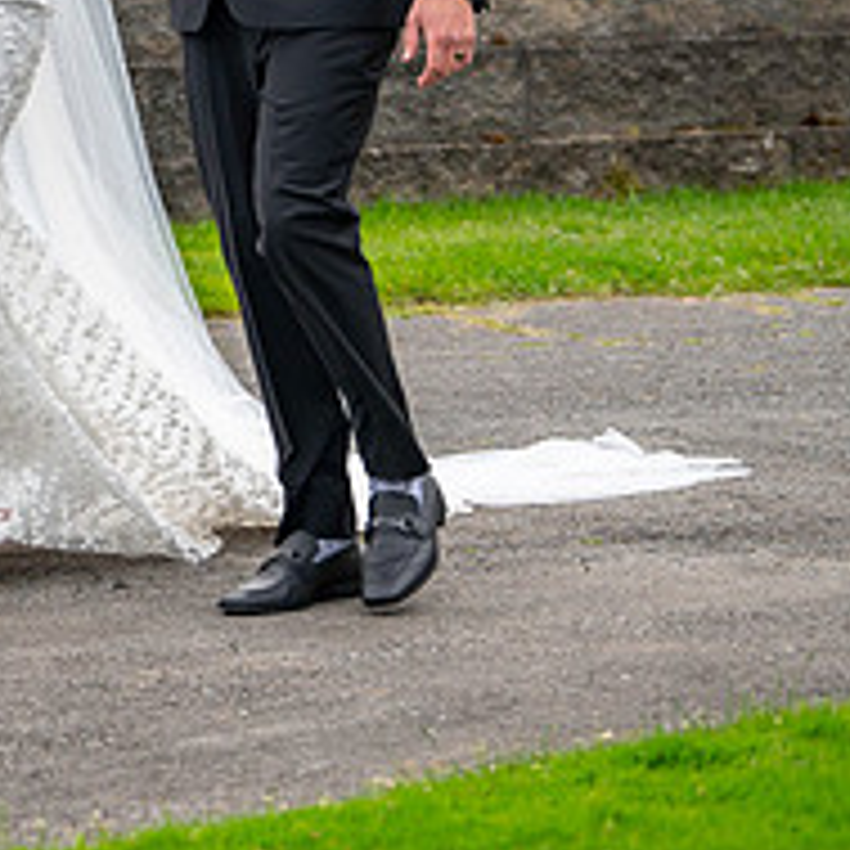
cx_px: -72
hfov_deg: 5.6
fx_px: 8668
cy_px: 45
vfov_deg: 5.6
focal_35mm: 312
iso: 400
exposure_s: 1/1250
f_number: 4
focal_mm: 120
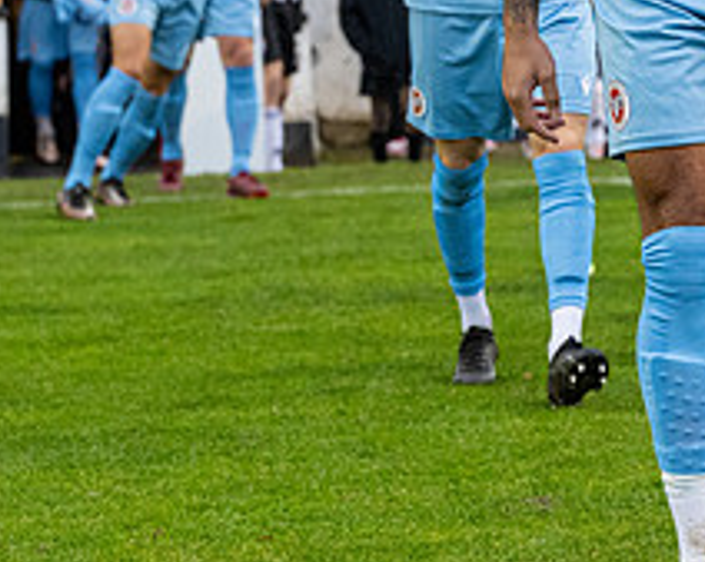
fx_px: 4917
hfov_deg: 8.2
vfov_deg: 6.5
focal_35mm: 236
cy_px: 61
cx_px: 639
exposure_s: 1/500
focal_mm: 70
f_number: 4
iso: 2000
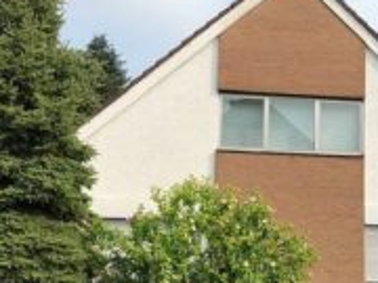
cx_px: 302
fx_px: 612
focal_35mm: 56
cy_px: 187
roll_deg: +1.4
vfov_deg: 26.0
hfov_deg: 33.4
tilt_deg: +6.6
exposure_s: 1/2088
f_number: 1.8
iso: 20
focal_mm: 3.99
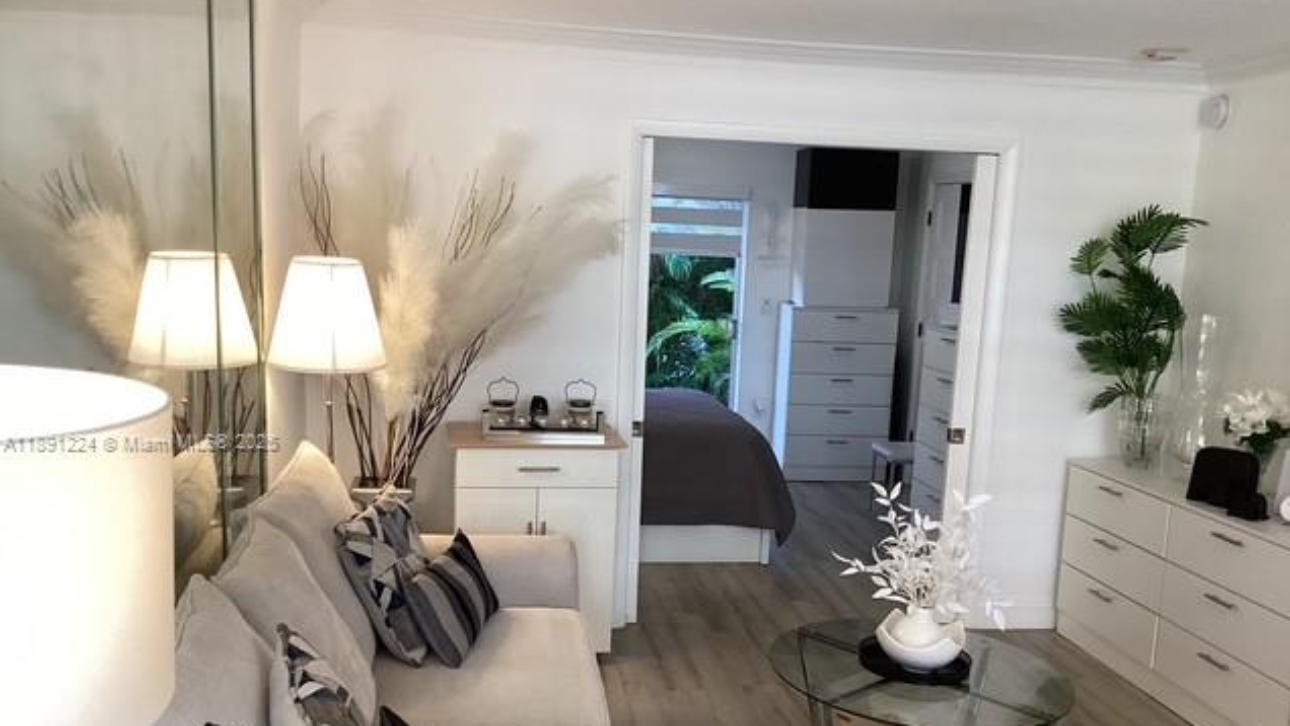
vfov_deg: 34.5
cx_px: 645
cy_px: 444
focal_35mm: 34
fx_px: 1163
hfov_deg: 58.0
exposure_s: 1/60
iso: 100
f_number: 2.4
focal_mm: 3.3
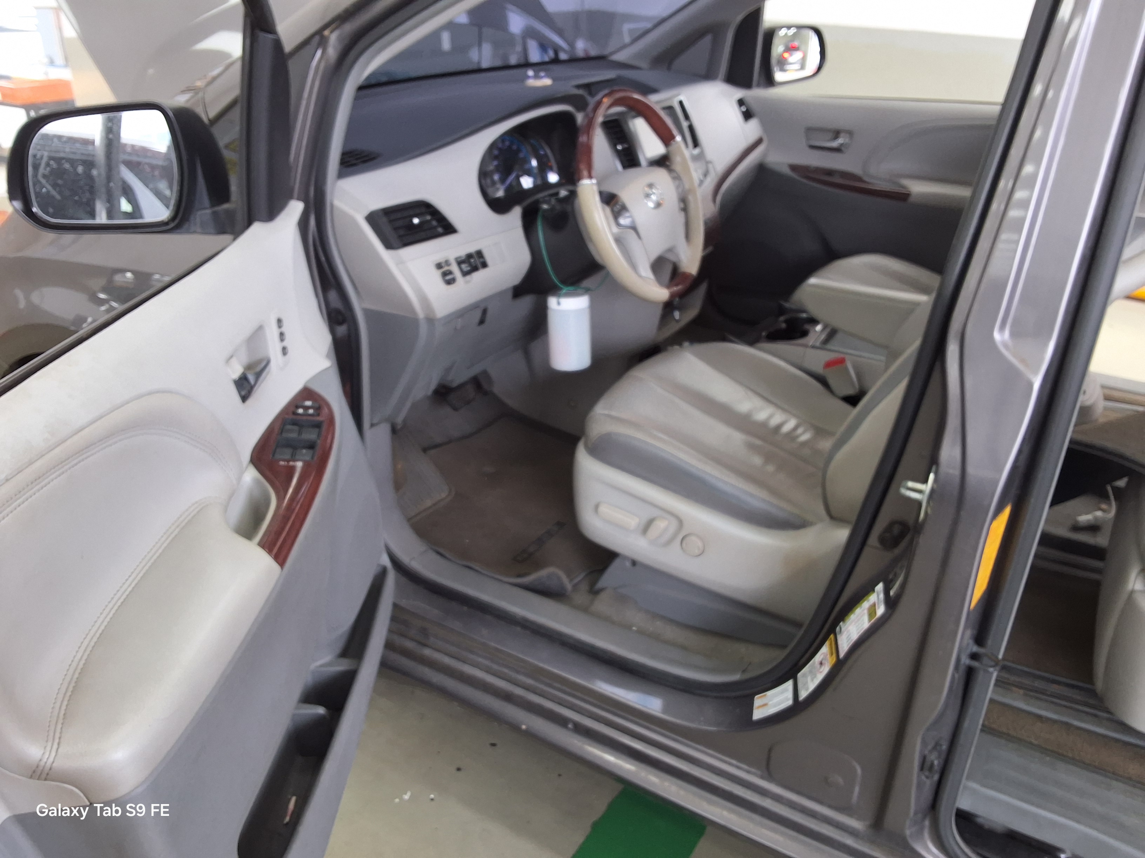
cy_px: 429
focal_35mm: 28
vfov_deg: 49.7
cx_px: 572
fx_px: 926
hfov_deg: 63.4
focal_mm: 2.91
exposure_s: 1/60
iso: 50
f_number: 1.9
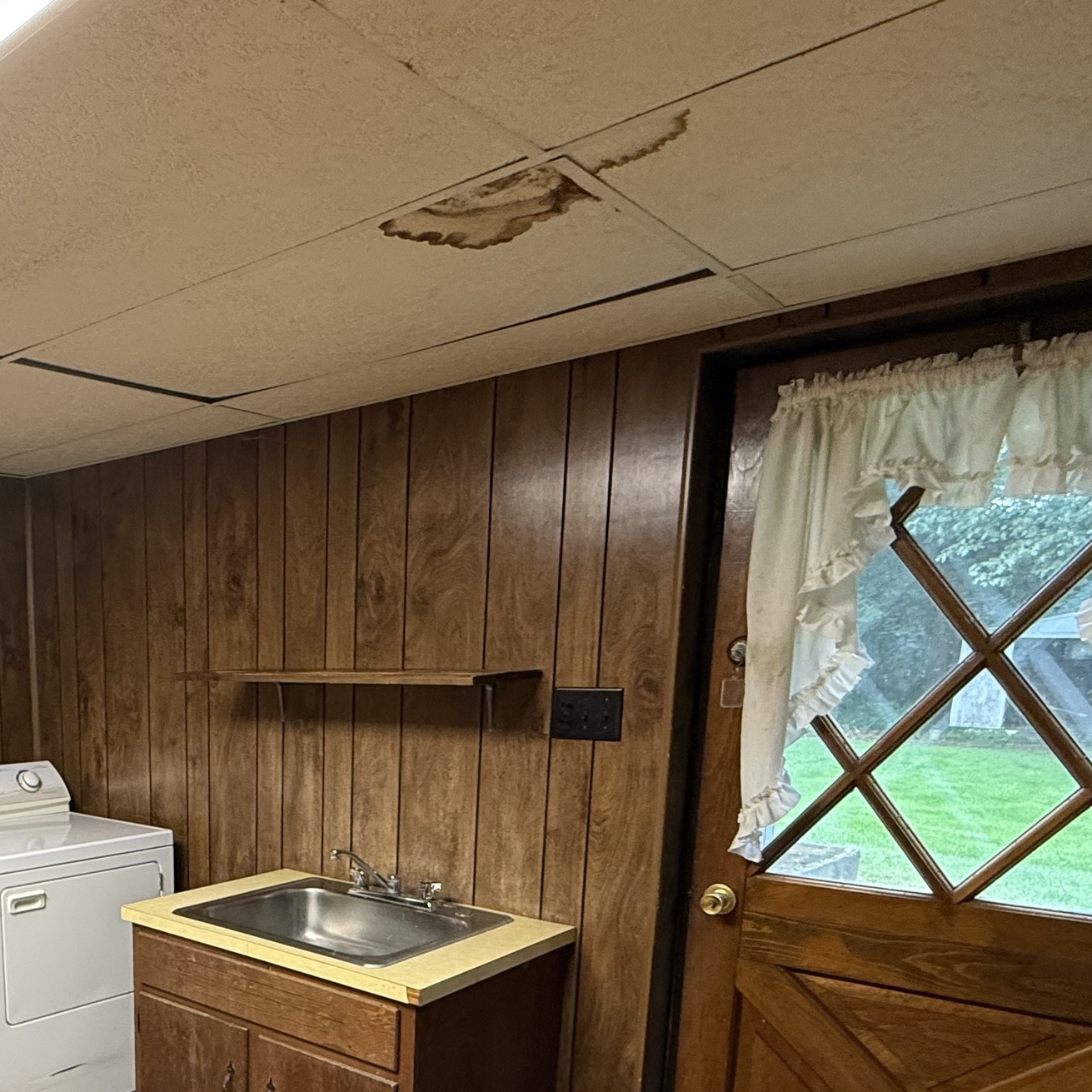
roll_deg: +1.4
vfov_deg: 52.6
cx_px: 207
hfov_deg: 51.8
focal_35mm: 29
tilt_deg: -11.3
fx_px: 1035
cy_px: 850
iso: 320
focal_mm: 2.22
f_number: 2.2
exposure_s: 1/60
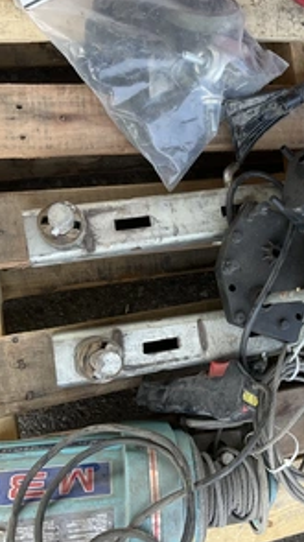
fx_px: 617
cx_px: 287
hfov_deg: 26.5
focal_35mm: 43
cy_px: 269
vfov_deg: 47.4
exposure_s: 1/122
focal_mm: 3
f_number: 1.8
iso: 25
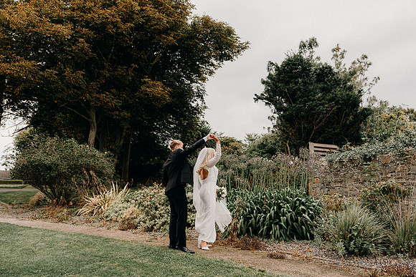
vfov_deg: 40.0
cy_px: 138
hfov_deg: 57.2
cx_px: 208
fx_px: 381
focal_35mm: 33
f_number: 3.5
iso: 125
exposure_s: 1/250
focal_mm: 33
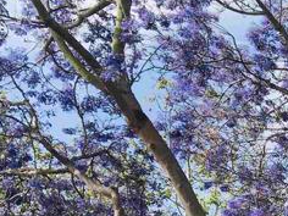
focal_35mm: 126
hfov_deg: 13.4
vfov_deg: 11.3
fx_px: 1048
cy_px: 325
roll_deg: -1.3
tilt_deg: +7.8
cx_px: 576
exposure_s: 1/1148
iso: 25
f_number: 2.2
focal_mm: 4.15
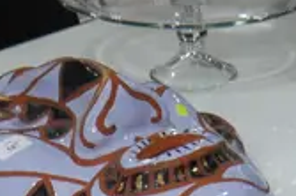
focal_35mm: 179
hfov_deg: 11.1
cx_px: 434
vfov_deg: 7.5
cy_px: 289
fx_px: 1470
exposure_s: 1/80
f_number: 3.5
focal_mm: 14
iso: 200
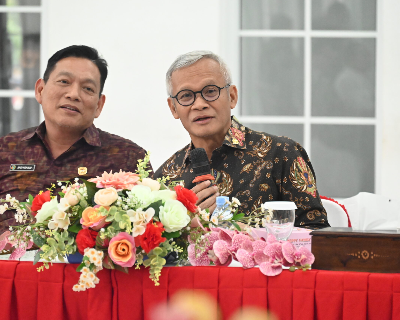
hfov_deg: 8.5
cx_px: 195
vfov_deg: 6.8
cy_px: 160
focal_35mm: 226
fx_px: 2676
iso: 10000
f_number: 6.3
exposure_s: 1/250
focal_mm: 200
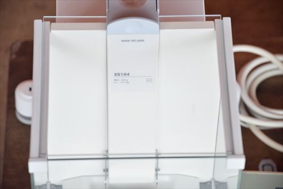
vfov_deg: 10.8
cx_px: 142
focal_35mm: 128
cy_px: 94
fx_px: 1003
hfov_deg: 16.1
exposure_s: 1/200
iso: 1250
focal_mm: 85
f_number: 6.3
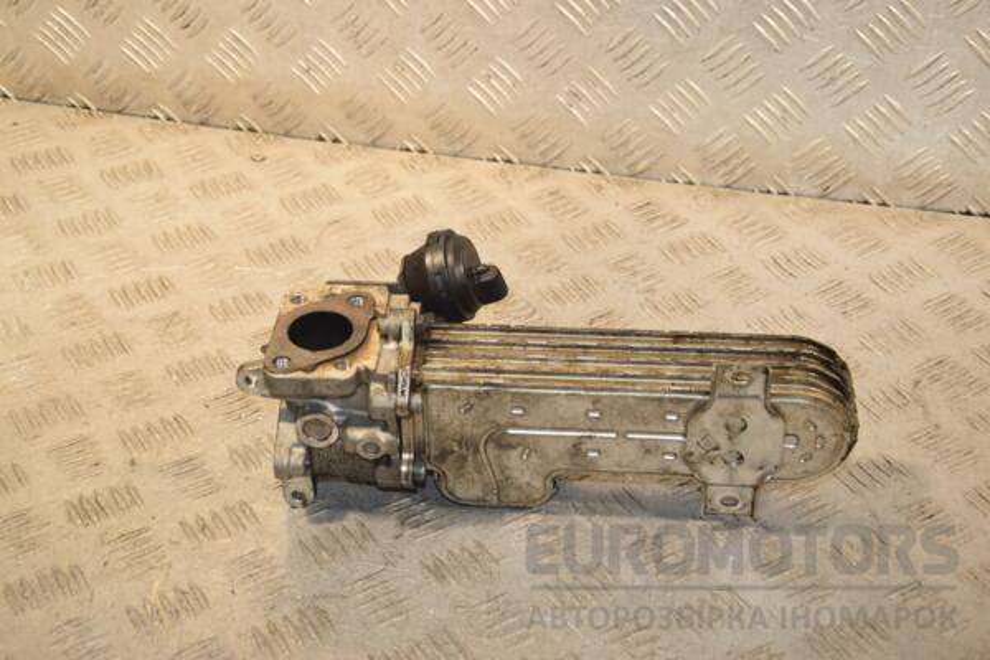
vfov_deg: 21.6
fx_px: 1732
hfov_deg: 31.9
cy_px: 330
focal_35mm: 63
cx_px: 495
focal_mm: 42
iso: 800
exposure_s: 1/200
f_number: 6.3
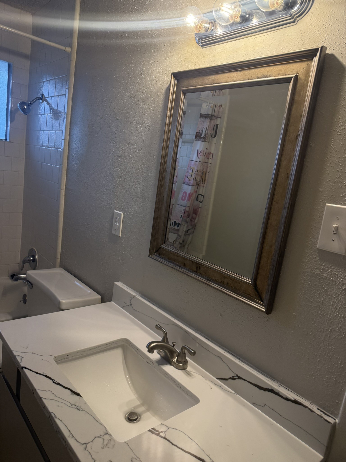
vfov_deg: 71.6
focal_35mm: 24
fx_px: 320
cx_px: 173
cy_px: 231
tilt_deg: -9.9
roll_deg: -8.3
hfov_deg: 56.8
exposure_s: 1/120
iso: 200
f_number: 1.78
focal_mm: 6.76
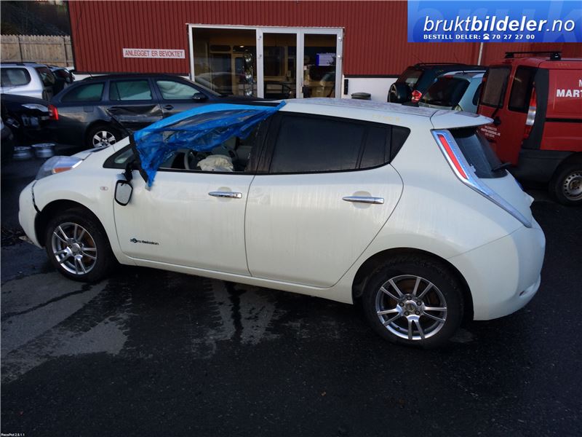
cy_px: 218
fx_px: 488
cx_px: 291
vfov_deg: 48.2
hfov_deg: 61.7
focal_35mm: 29
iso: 40
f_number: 2.2
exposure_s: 1/120
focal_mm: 4.15
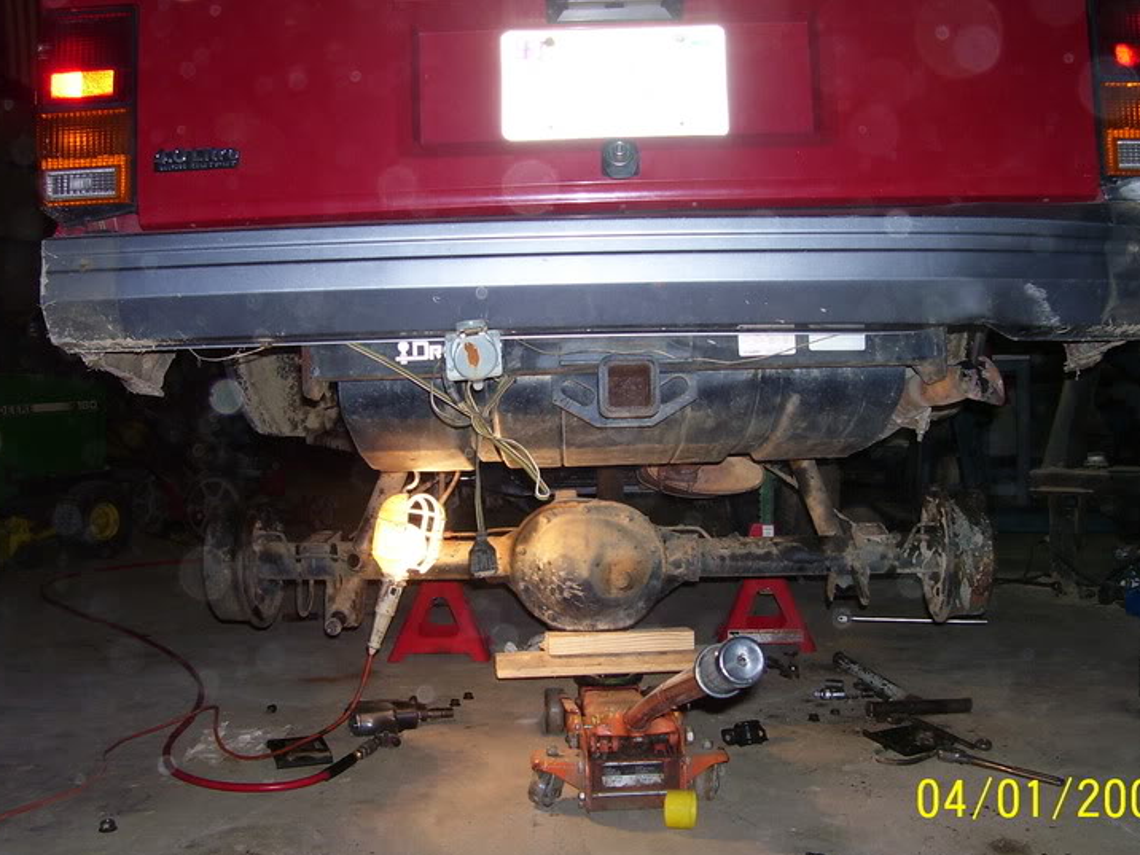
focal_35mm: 38
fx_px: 1251
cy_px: 438
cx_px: 591
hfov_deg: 49.0
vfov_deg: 37.7
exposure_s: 1/60
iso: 80
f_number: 2.7
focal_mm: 5.6
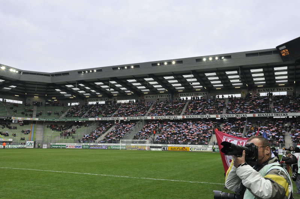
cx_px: 150
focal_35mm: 36
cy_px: 100
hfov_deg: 53.2
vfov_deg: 36.8
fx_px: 300
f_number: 11
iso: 1000
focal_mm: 24
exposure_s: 1/125
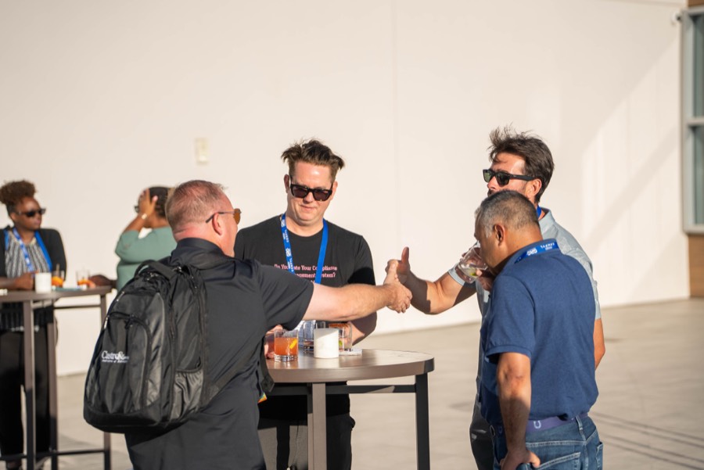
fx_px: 1624
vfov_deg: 16.5
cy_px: 235
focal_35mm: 83
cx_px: 352
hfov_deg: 24.5
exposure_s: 1/2000
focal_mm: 83
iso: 100
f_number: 2.8
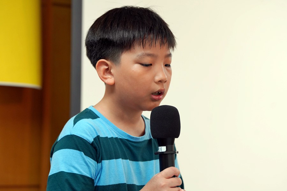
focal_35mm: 147
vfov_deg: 9.3
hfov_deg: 14.0
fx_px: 1172
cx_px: 144
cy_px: 96
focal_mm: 147
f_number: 4
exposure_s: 1/160
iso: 800
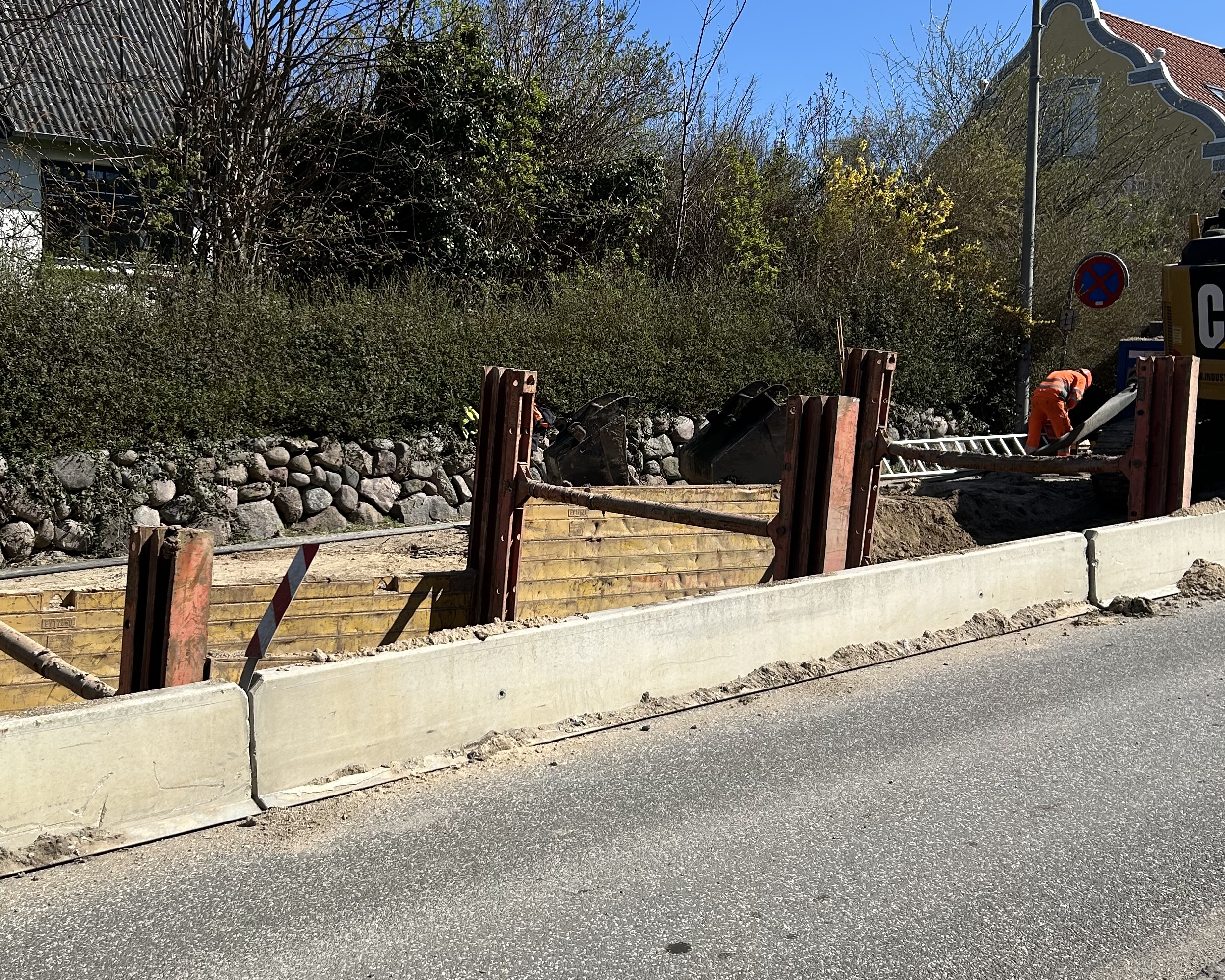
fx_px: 1487
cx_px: 520
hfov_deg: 44.7
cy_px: 512
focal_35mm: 41
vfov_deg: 36.5
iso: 50
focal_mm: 5.7
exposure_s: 1/4274
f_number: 1.5
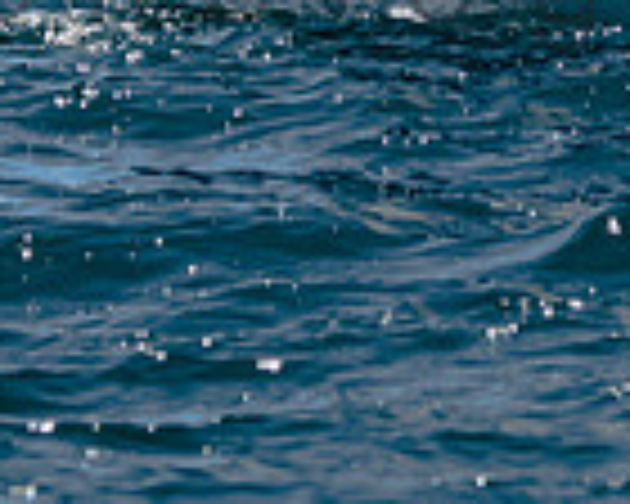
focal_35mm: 1490
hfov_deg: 1.3
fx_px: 27782
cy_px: -290
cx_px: 1127
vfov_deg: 1.0
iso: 200
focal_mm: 220
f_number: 5.3
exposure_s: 1/2000
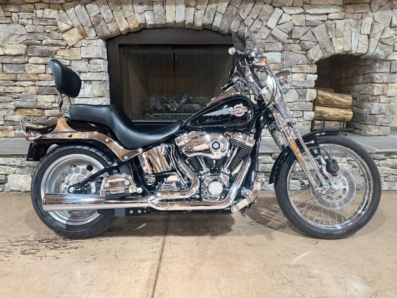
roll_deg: +1.7
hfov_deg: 71.6
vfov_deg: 56.8
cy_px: 149
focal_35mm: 24
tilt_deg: -12.0
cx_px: 198
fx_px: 275
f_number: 1.78
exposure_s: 1/60
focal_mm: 6.76
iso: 400
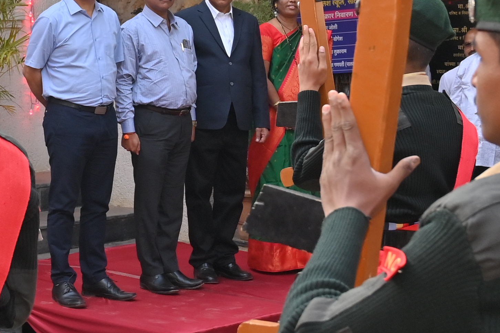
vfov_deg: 13.6
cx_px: 28
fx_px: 1388
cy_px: 96
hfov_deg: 19.9
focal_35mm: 100
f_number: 5
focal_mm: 24
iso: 400
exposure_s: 1/125
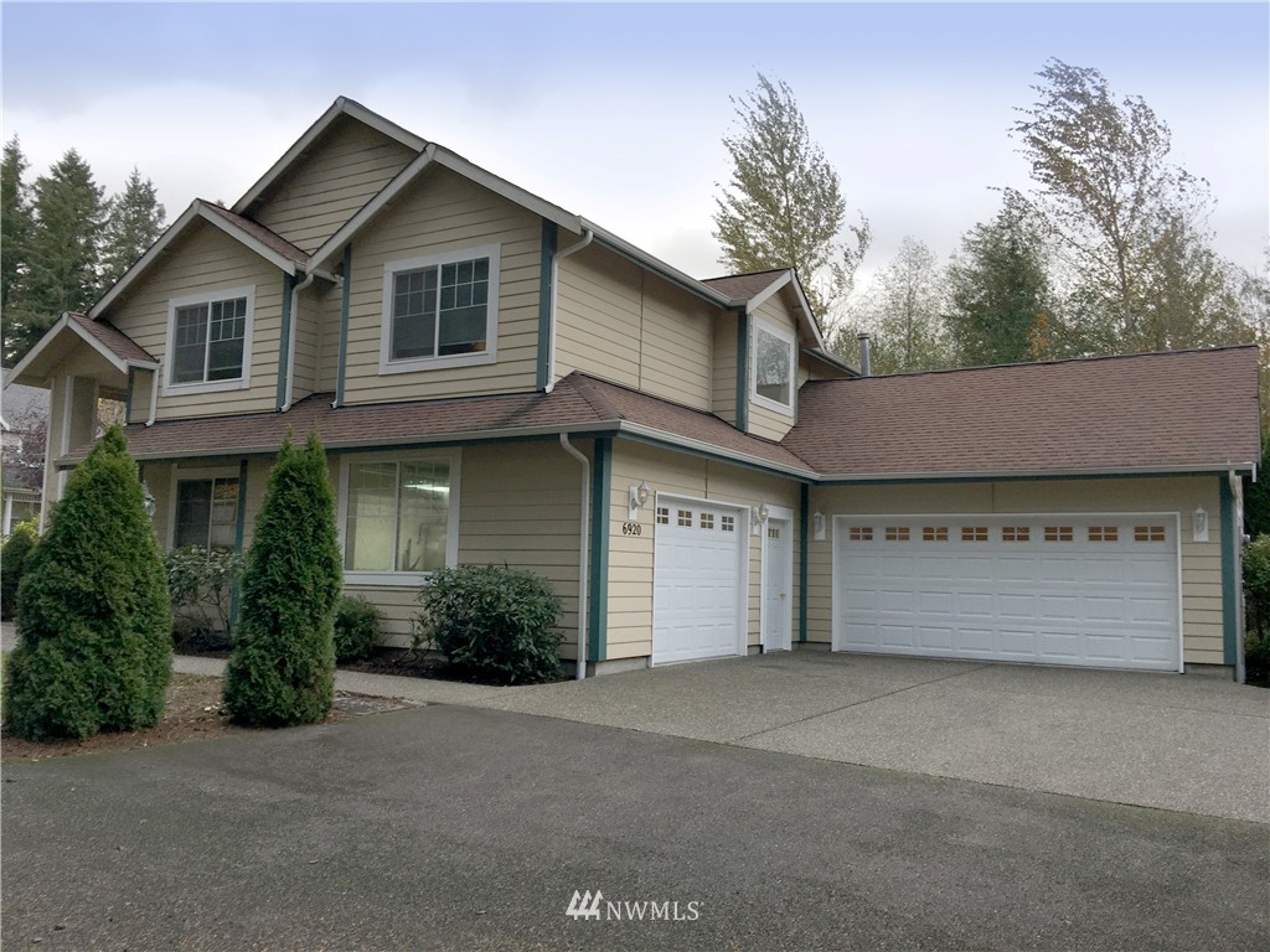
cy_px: 476
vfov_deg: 48.2
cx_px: 635
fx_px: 1064
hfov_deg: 61.7
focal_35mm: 29
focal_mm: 4.15
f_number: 2.2
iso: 25
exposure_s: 1/120
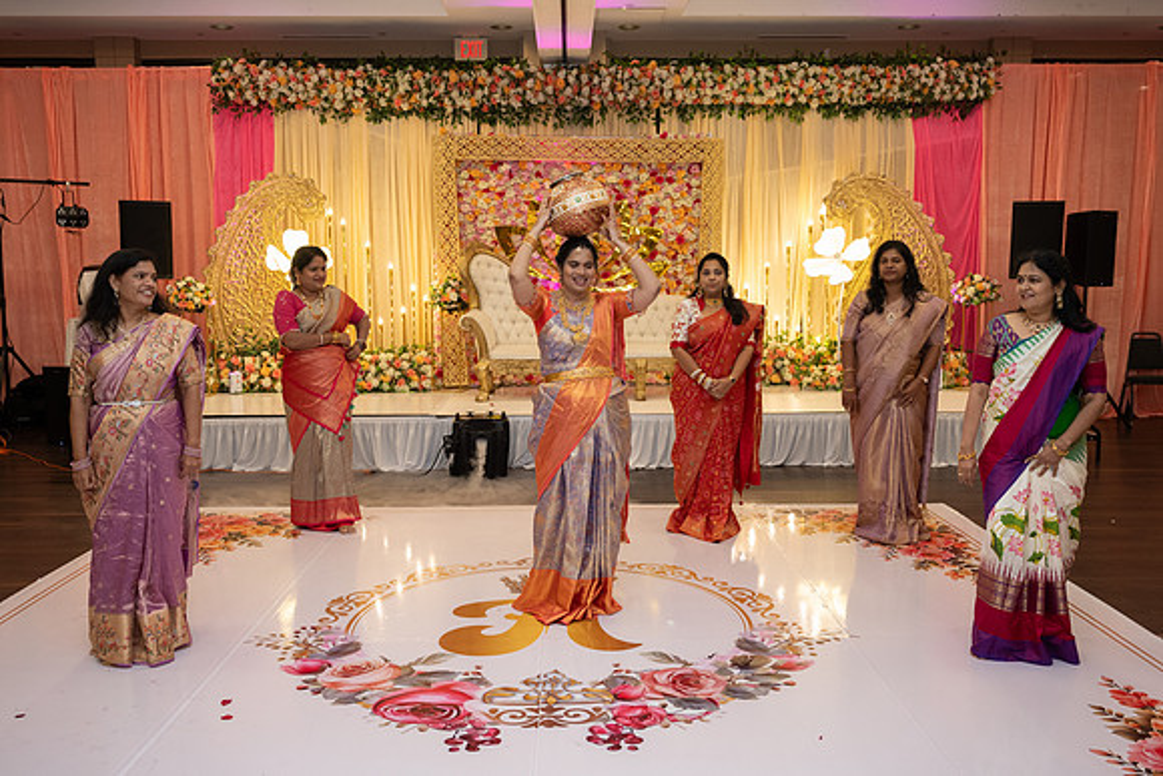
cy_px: 388
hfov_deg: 57.4
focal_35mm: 33
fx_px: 1062
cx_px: 582
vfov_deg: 40.1
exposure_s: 1/160
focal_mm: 31.5
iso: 1250
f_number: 4
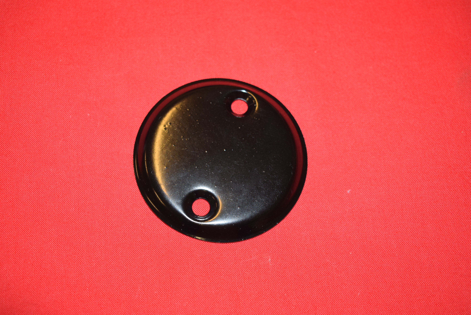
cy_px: 158
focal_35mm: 45
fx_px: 589
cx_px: 236
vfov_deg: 29.9
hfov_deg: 43.6
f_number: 5
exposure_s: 1/160
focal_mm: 30
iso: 800
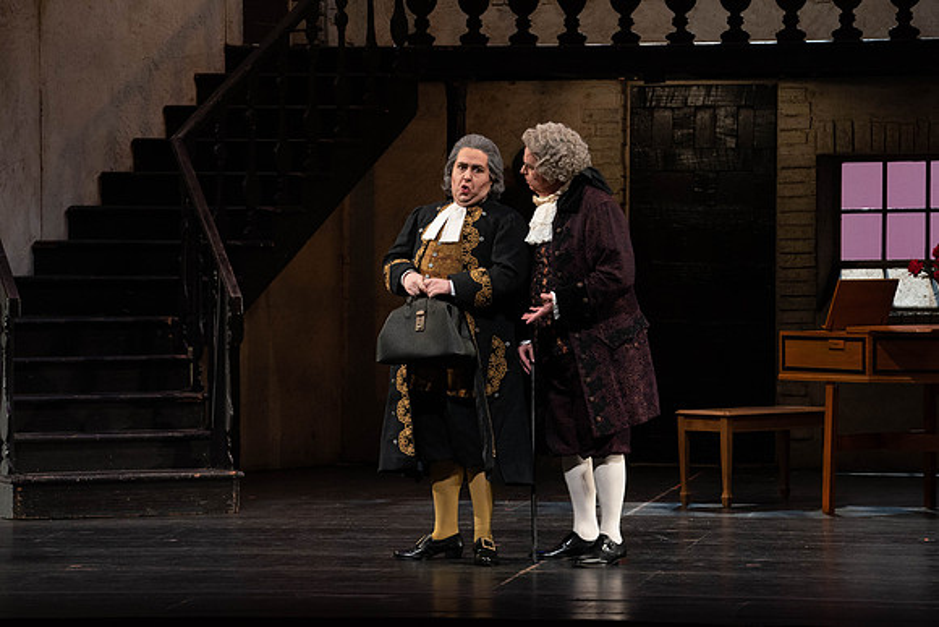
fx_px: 4670
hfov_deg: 11.5
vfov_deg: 7.7
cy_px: 314
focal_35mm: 179
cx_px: 470
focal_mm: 179
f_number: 8
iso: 3200
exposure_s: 1/250
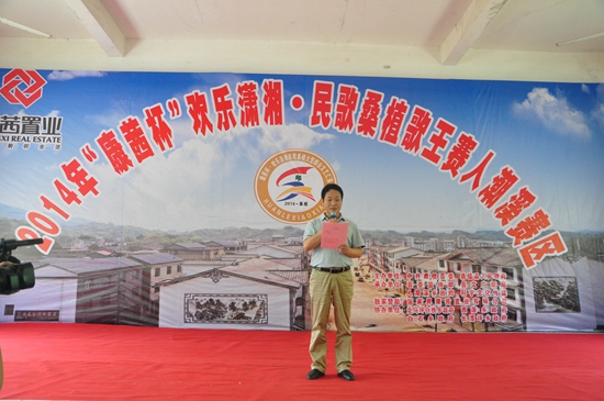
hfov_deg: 59.6
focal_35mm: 32
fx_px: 528
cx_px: 302
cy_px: 200
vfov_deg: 41.6
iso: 1250
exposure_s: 1/125
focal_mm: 21
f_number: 5.6
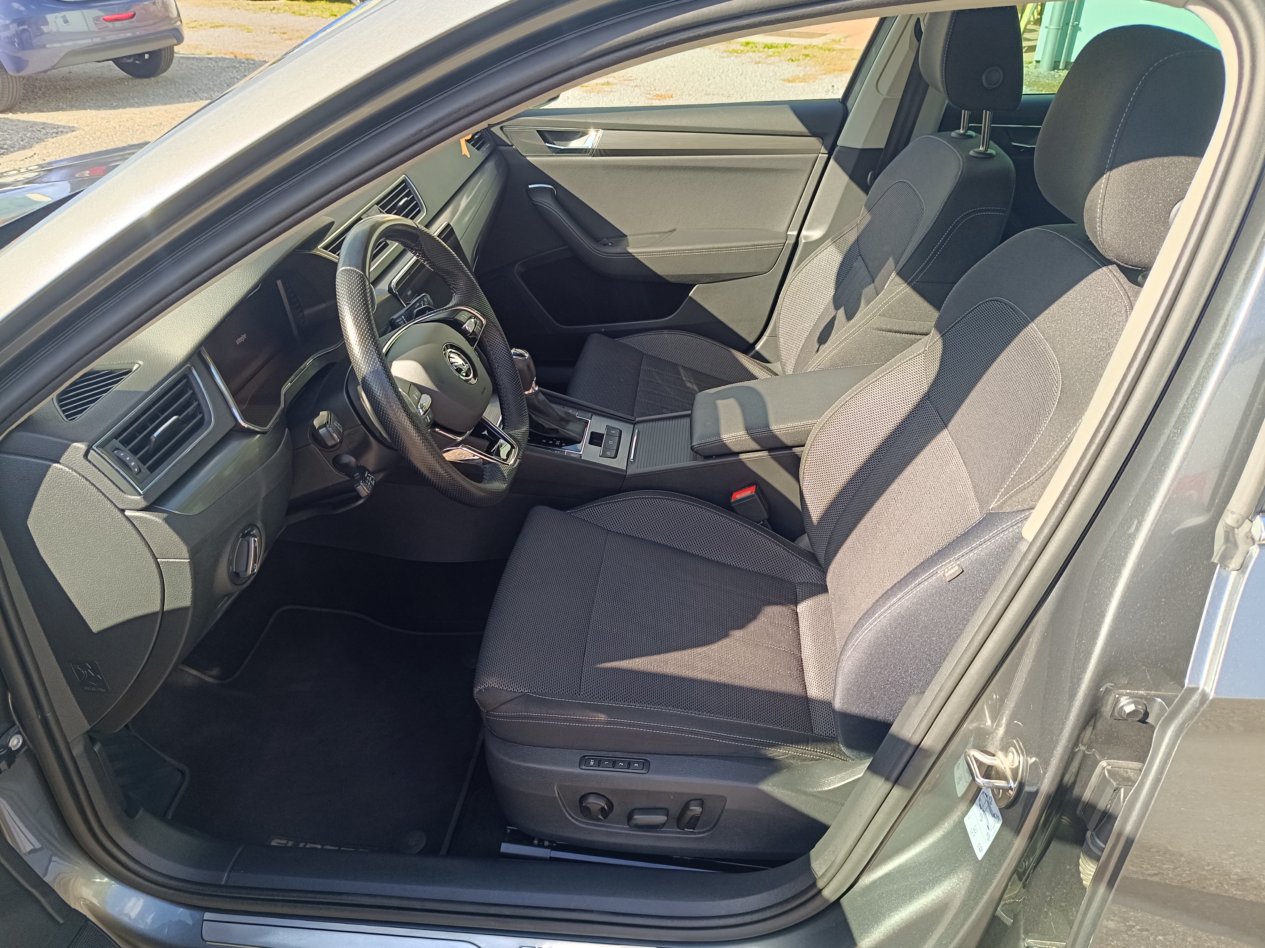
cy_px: 474
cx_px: 632
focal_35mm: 24
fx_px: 877
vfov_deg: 56.8
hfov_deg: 71.6
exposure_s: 1/115
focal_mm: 5.59
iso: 51
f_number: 1.88
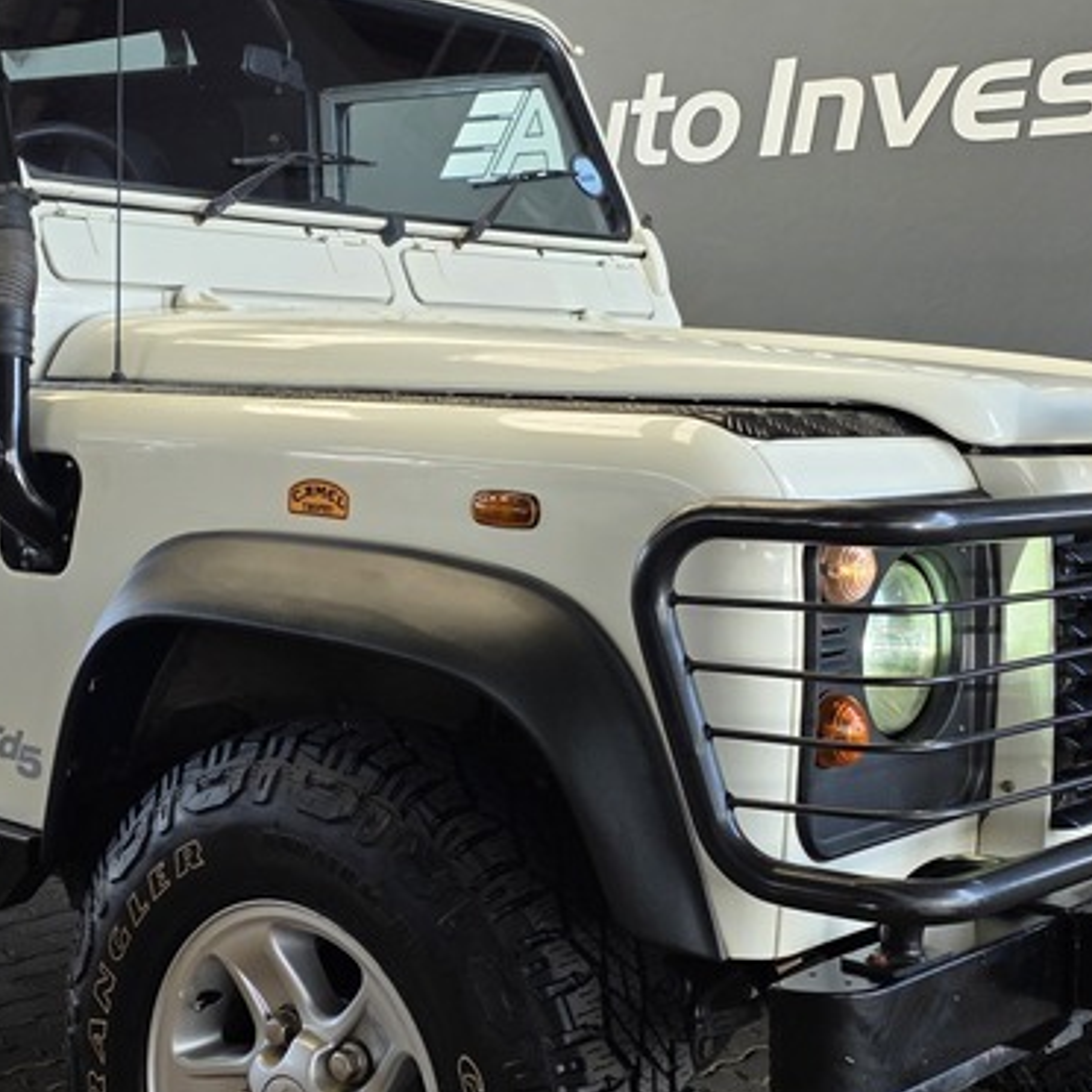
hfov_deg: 30.5
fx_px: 1999
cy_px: 461
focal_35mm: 56
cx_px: 432
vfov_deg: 30.5
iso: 32
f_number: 1.7
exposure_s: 1/180
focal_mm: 6.25
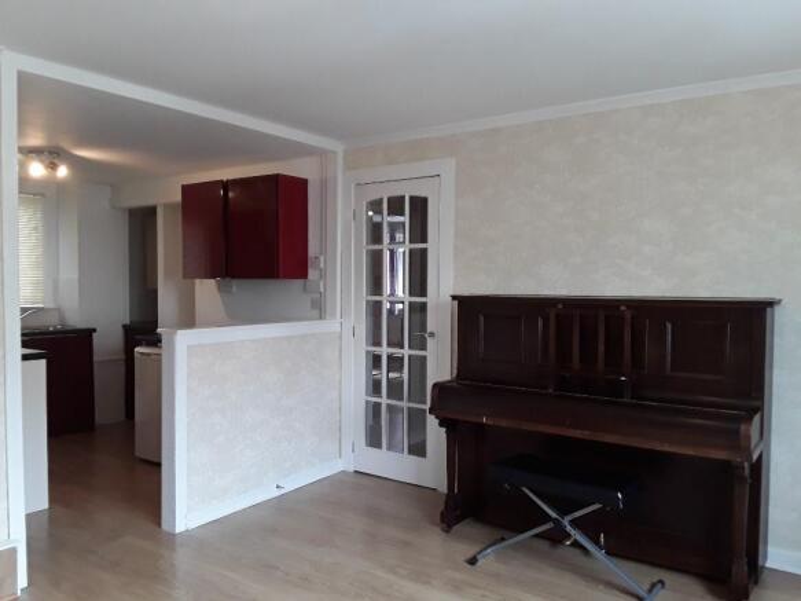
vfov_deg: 51.3
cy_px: 300
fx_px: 625
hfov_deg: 65.3
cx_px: 400
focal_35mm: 27
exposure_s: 1/33
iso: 100
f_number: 1.9
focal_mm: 2.91
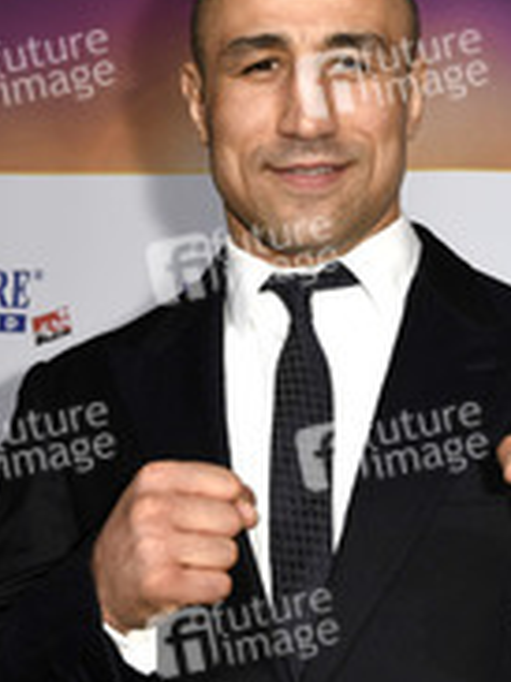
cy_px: 354
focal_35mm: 90
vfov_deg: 21.8
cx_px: 293
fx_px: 1774
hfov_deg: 16.4
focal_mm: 38
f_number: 5.6
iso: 500
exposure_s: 1/160
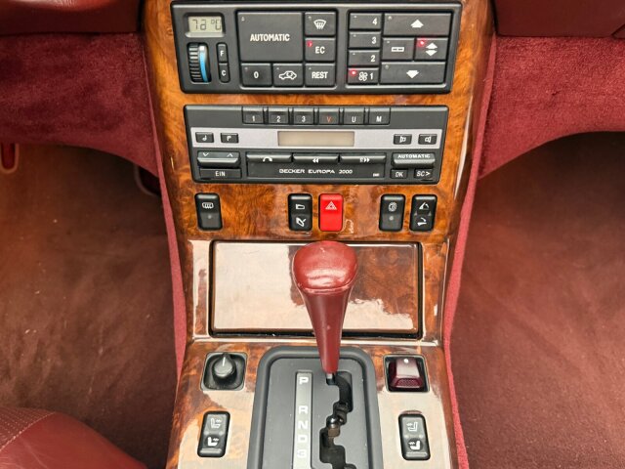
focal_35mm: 24
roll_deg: -3.1
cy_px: 234
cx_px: 312
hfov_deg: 71.6
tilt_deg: -43.9
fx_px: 433
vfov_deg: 56.8
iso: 640
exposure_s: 1/33
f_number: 1.78
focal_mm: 6.76
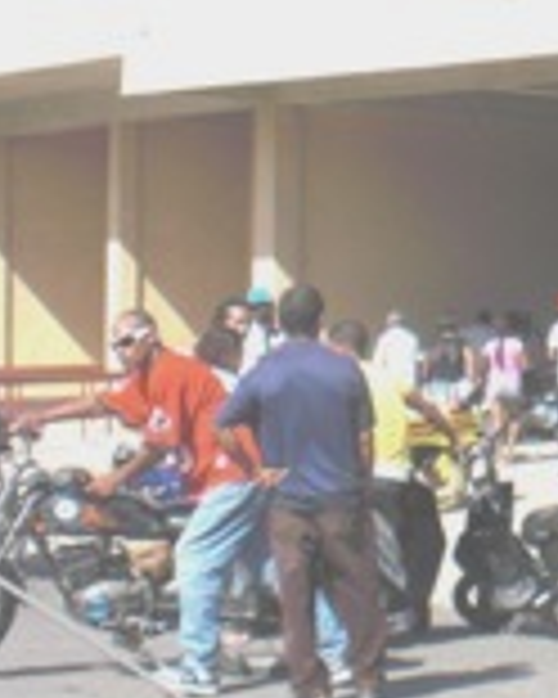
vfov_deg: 17.6
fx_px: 2209
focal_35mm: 107
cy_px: 32
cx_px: 963
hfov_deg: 13.2
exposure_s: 1/500
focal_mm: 6.3
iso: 64
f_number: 5.6
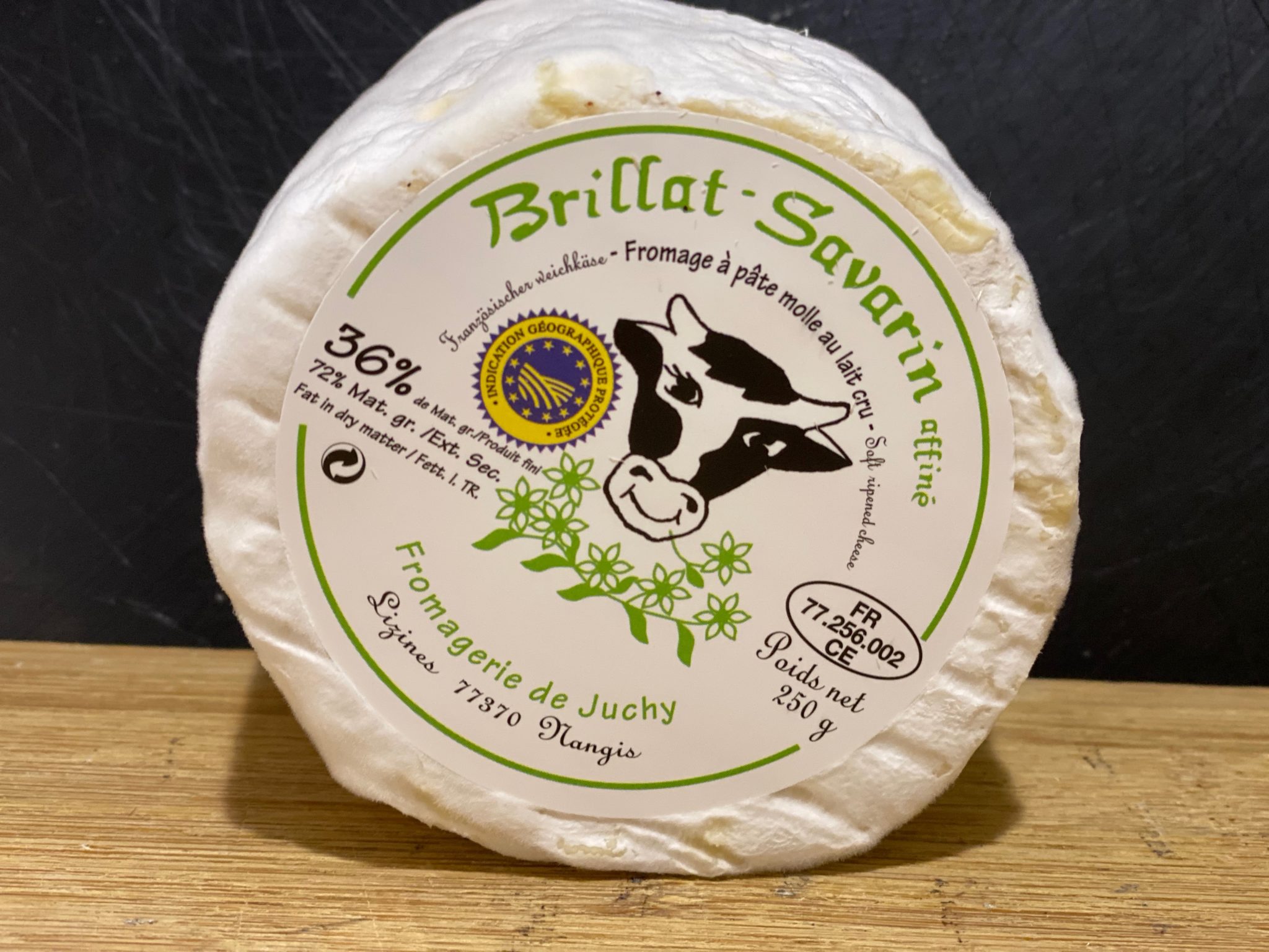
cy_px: 476
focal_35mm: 52
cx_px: 634
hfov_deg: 36.8
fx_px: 1906
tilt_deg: -18.4
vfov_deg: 28.0
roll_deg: -1.7
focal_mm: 6
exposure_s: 1/33
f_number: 2
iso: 160
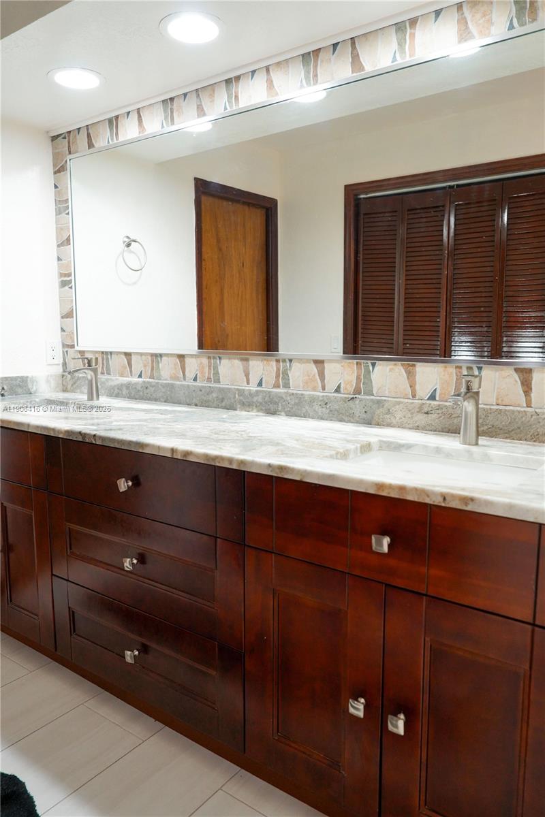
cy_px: 408
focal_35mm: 24
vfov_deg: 73.7
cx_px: 272
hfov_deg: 53.1
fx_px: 545
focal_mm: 24
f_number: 3.5
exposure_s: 1/160
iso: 1600
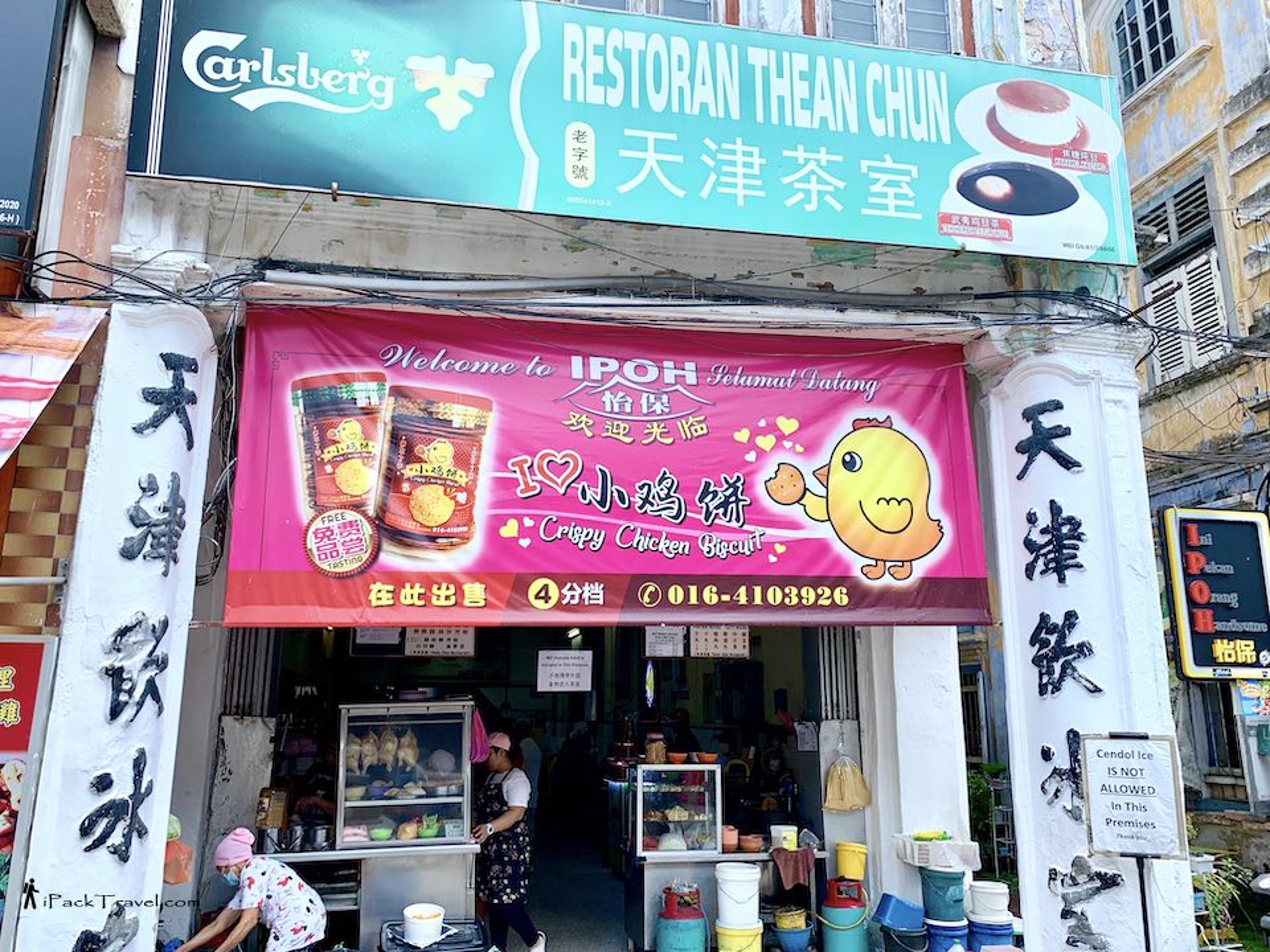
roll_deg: +1.8
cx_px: 635
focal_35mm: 26
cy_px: 476
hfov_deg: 67.3
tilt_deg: +13.2
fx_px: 954
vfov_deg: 53.1
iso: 25
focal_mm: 4.25
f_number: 1.8
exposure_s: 1/567
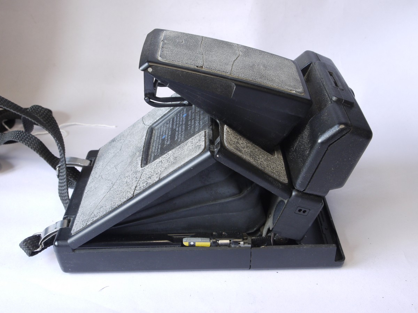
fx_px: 507
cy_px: 156
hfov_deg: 44.8
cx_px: 209
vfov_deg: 34.3
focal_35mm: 42
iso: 400
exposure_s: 1/5
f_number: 10
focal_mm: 21
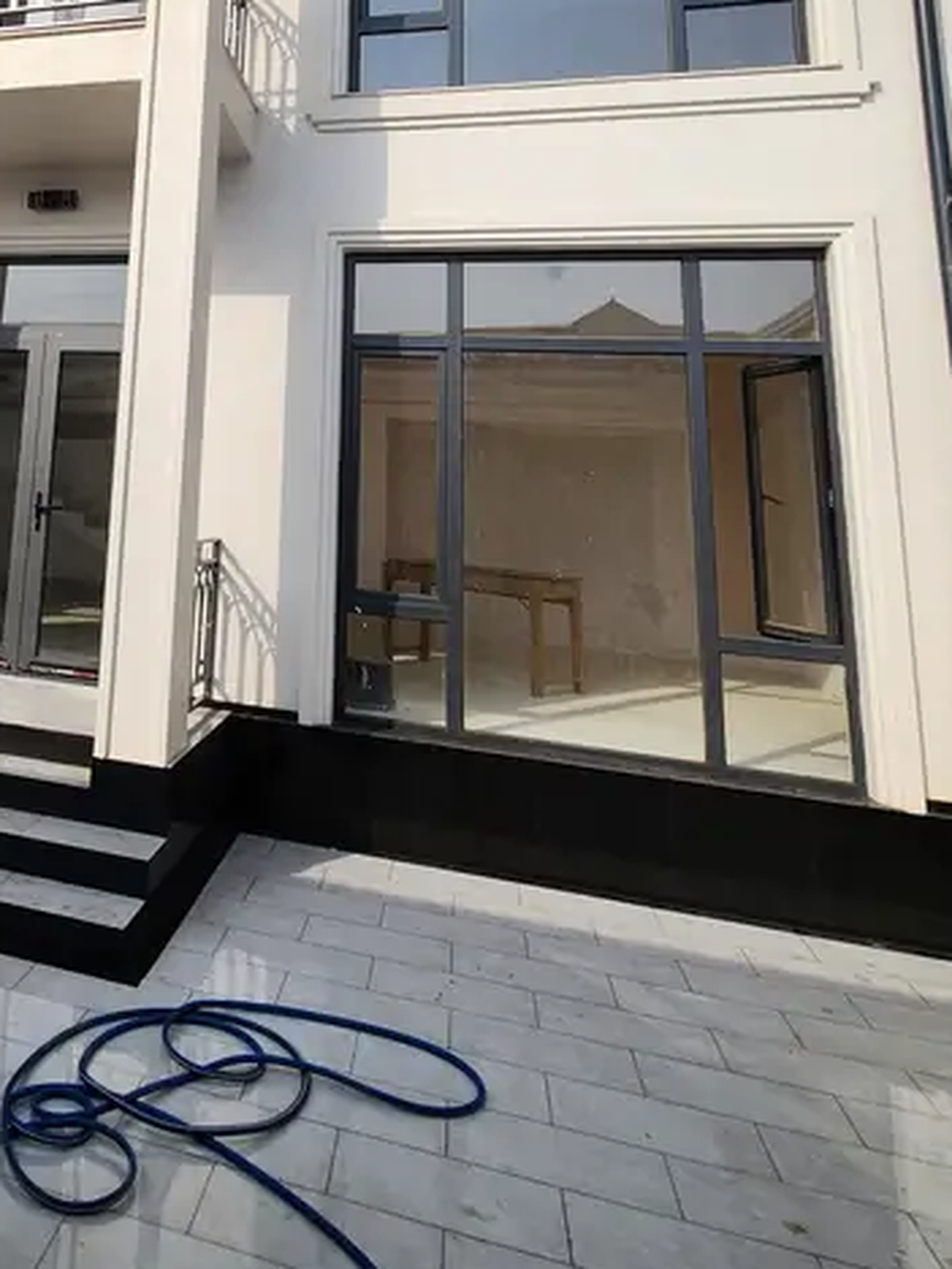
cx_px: 121
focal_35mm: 25
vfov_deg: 64.2
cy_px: 282
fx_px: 917
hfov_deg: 49.7
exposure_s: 1/2259
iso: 50
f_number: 2.2
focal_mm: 2.2
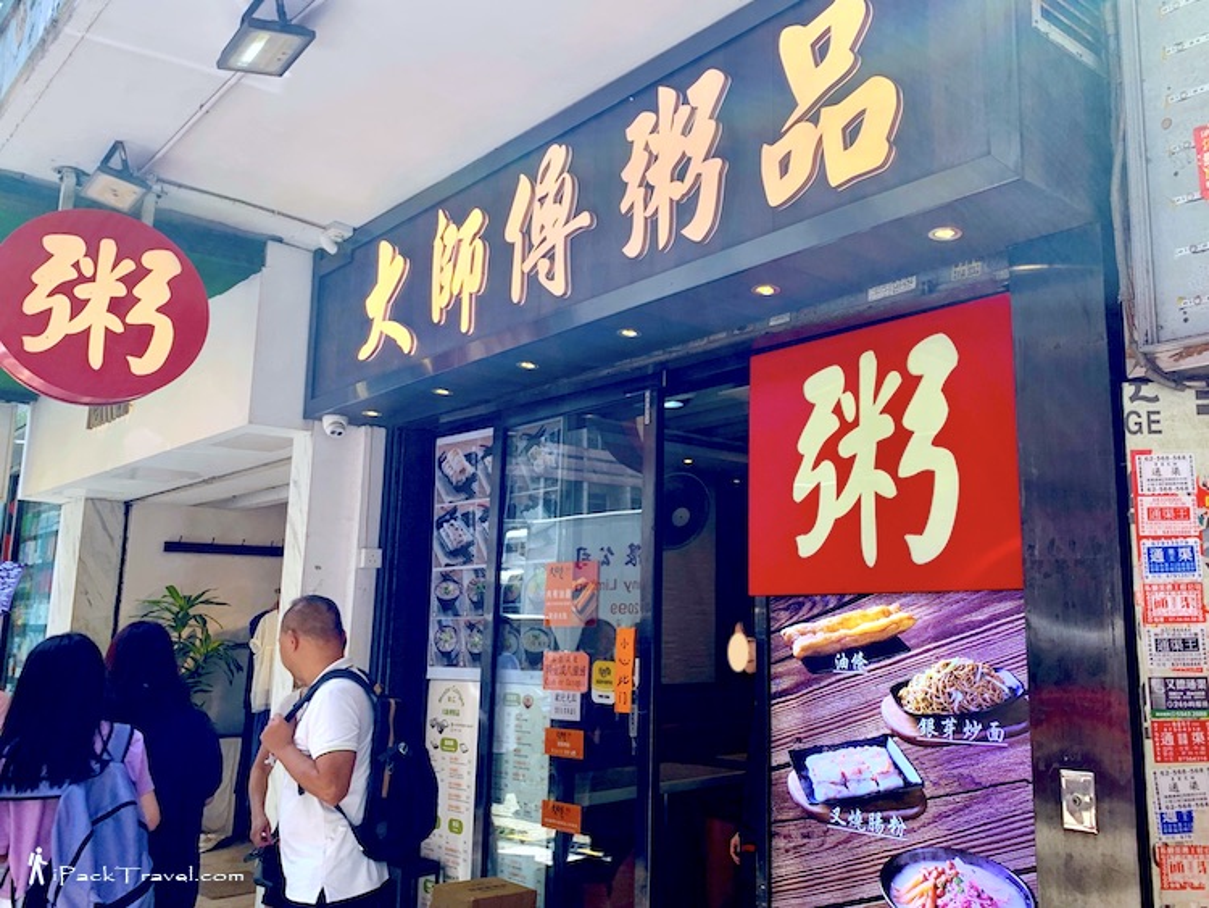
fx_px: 908
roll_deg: -1.3
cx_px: 604
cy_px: 454
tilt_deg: +9.7
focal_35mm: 26
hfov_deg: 67.3
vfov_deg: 53.1
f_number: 1.8
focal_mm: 4.25
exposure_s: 1/429
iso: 25
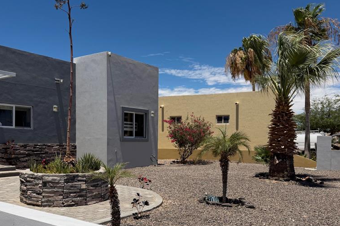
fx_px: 321
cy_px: 143
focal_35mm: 34
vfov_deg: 38.6
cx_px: 172
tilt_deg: -0.3
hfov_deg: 55.8
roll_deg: -0.6
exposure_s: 1/10309
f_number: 1.78
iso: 80
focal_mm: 6.76
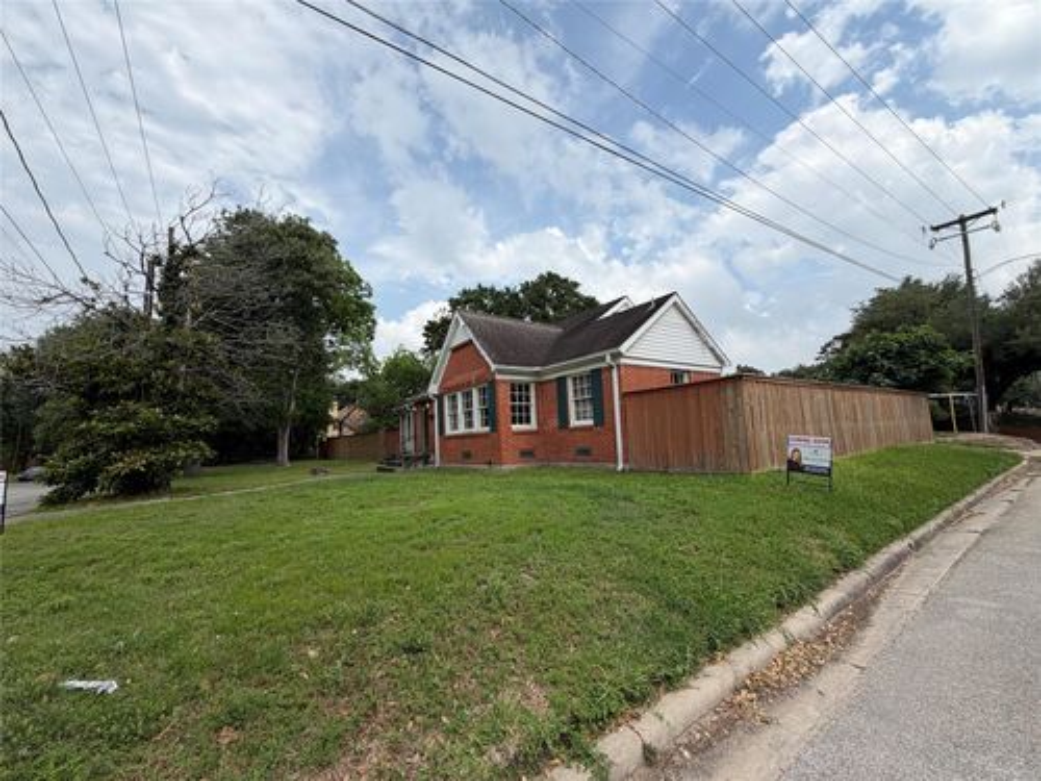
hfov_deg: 102.1
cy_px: 390
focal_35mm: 14
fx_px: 421
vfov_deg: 85.7
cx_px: 520
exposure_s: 1/1189
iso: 20
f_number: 2.2
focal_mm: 2.22
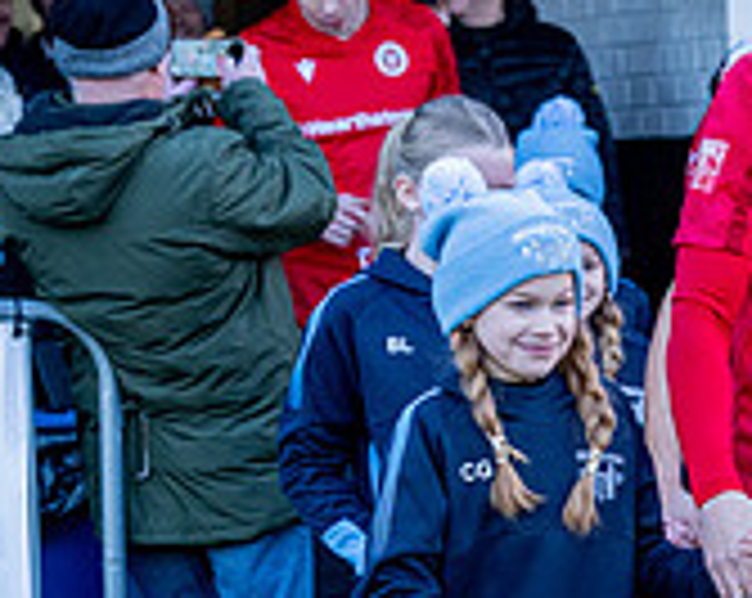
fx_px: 8043
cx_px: 1216
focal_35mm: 362
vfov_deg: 4.3
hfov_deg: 5.3
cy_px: 664
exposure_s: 1/400
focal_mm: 74
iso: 1000
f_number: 5
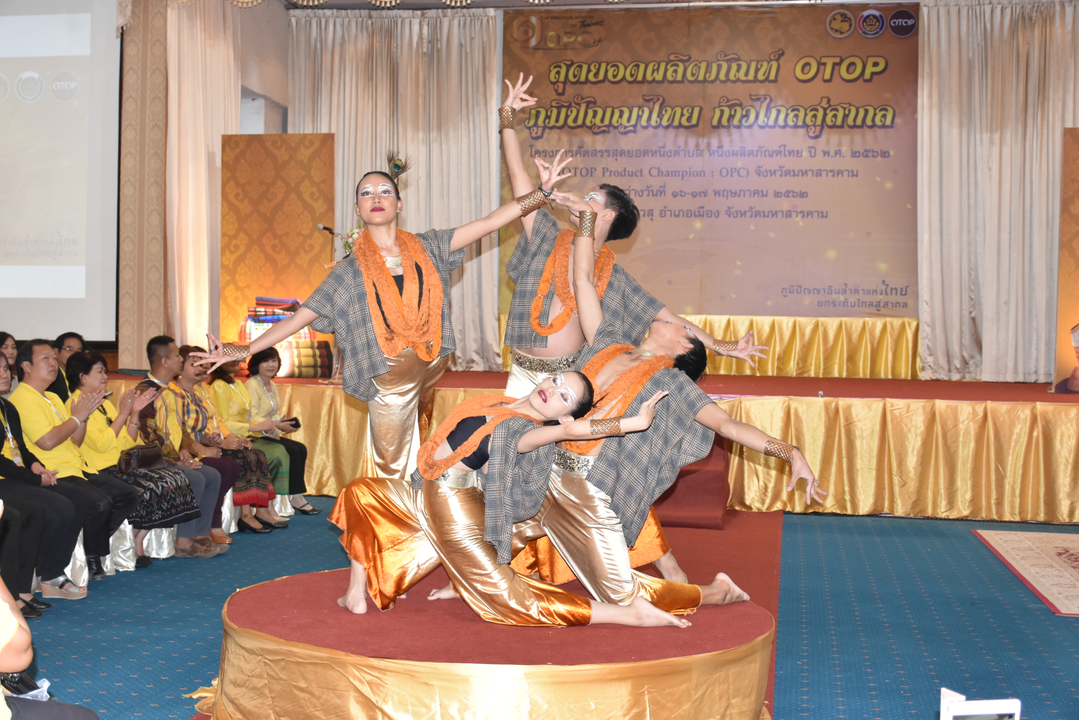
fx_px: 1528
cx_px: 540
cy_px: 360
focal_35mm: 51
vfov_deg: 26.5
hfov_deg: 38.9
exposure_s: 1/60
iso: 1100
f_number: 4.2
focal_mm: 34
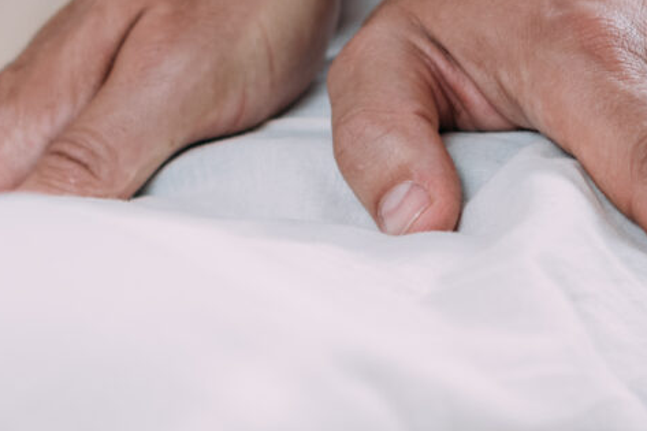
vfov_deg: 3.0
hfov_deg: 4.5
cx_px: 157
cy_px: -9
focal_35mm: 460
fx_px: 8264
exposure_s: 1/200
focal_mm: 85
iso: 200
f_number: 2.5
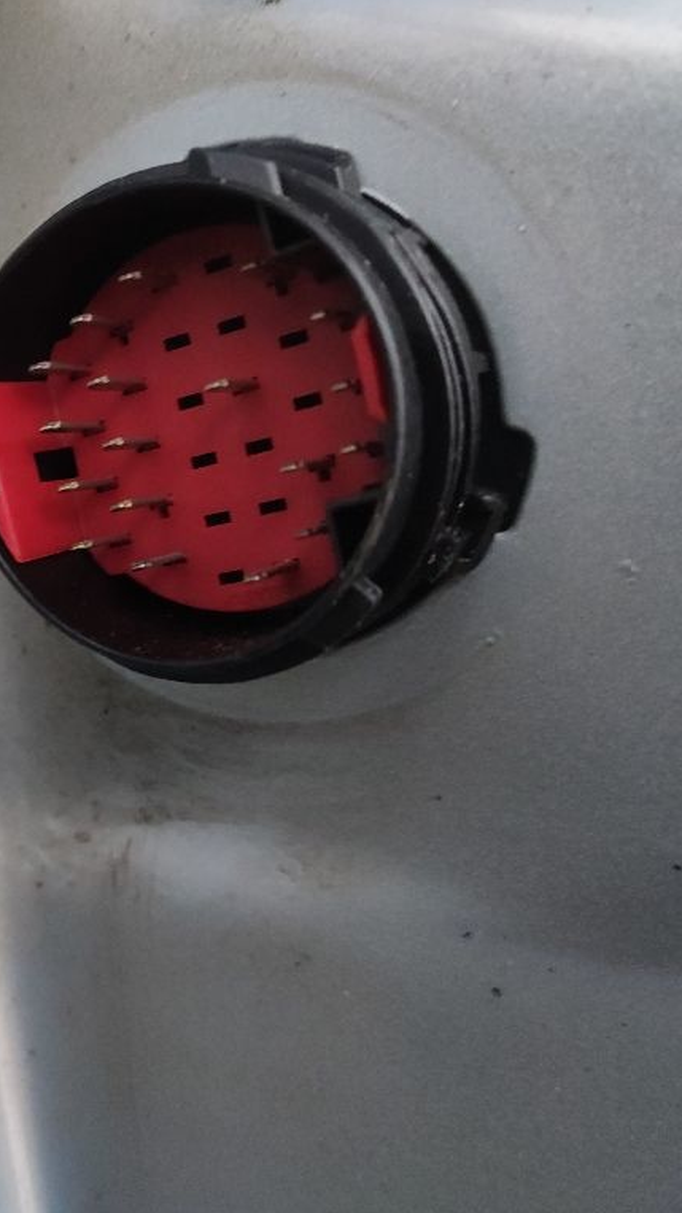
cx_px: 46
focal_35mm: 38
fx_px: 1222
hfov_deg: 29.7
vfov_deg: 52.8
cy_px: 606
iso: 1199
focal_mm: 4.77
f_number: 1.75
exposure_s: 1/30
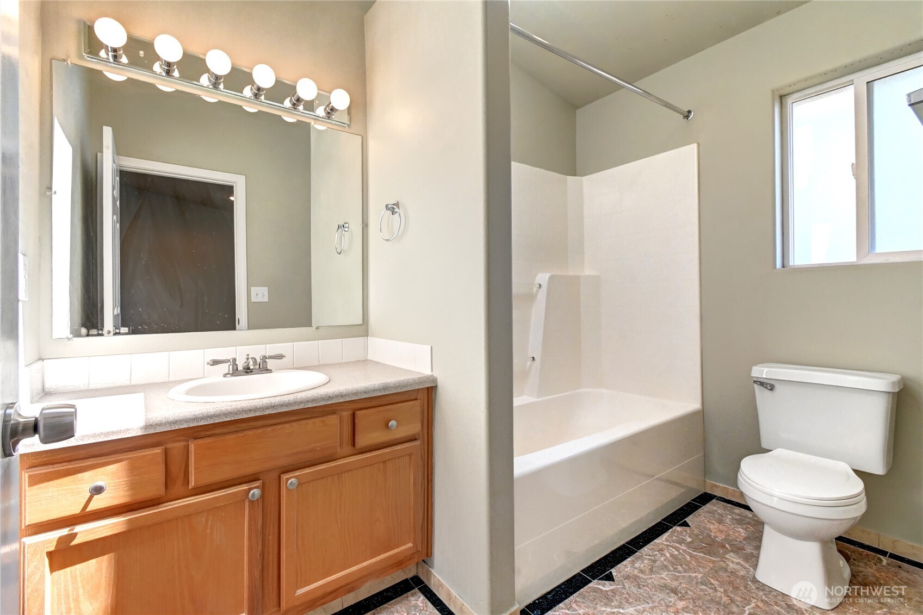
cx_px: 462
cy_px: 308
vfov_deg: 77.3
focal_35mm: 15
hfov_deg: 100.4
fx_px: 385
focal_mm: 10
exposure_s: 1/50
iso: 3200
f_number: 11
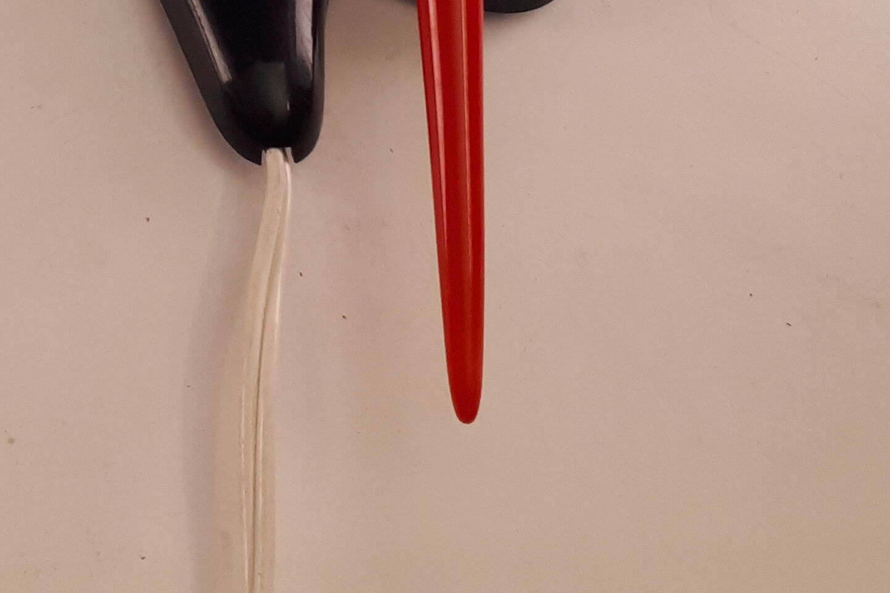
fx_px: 2225
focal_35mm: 90
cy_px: -414
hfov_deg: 21.5
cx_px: -85
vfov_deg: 13.8
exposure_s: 1/33
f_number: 1.9
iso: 64
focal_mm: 3.6
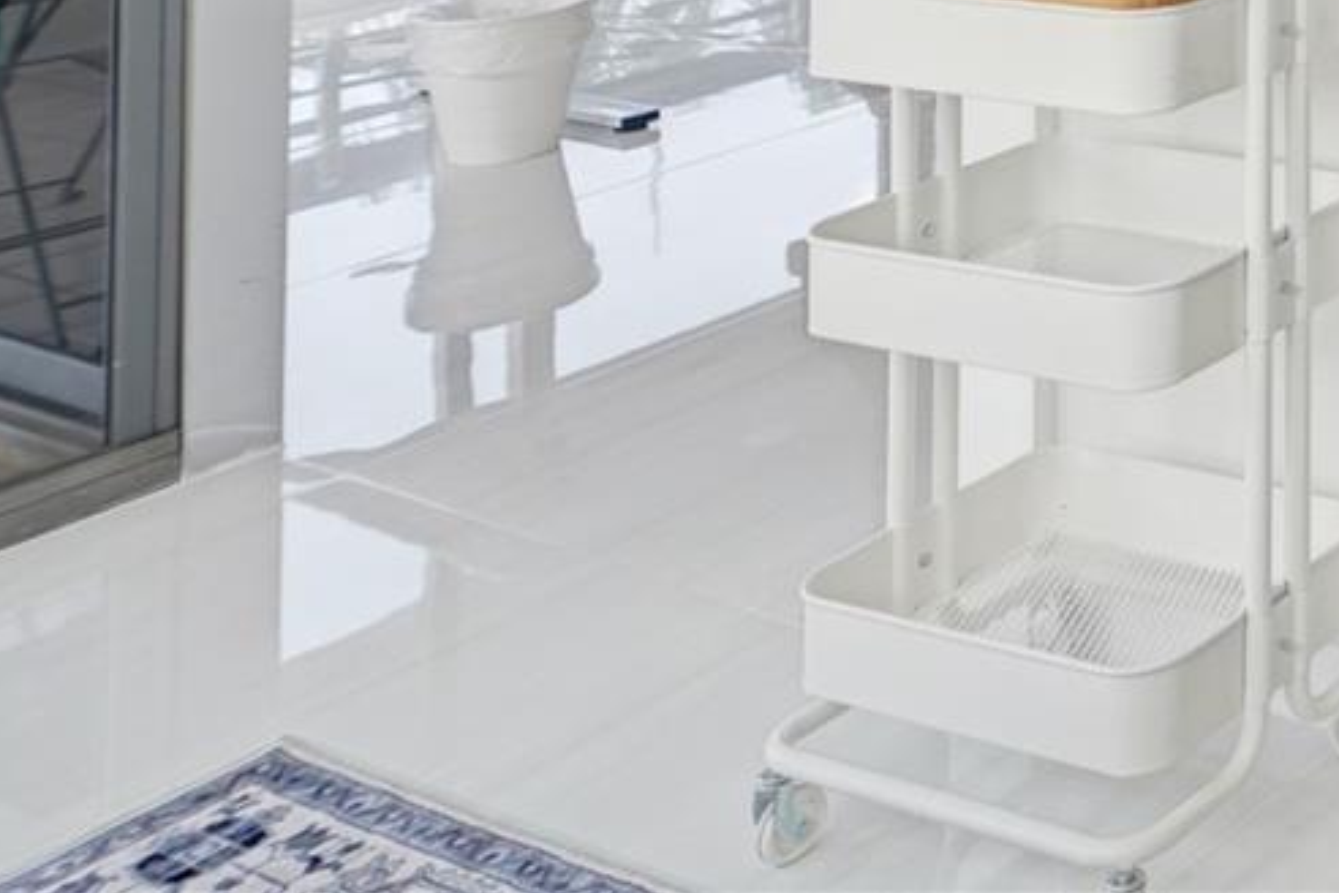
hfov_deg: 27.3
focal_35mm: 52
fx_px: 1934
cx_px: 1981
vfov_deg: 20.8
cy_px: -555
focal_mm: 16
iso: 320
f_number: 4
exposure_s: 1/160
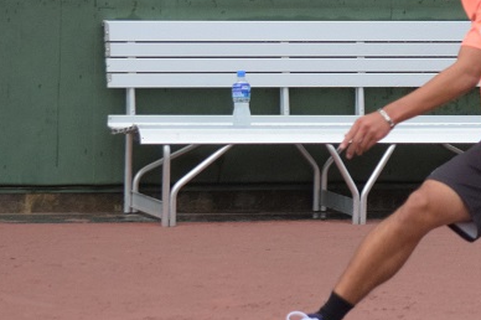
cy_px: 52
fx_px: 5059
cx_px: 612
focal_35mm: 379
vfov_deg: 3.6
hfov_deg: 5.4
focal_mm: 98
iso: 1600
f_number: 4.5
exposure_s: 1/1250
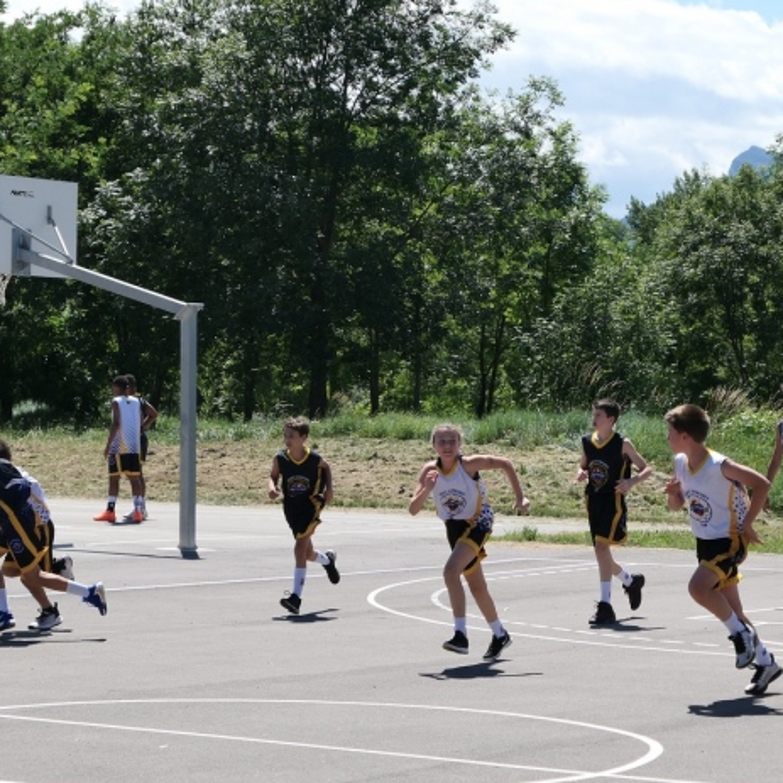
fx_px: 2969
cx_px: 402
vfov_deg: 15.0
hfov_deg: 15.0
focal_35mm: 116
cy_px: 328
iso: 125
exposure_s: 1/1600
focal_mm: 25.8
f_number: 3.2
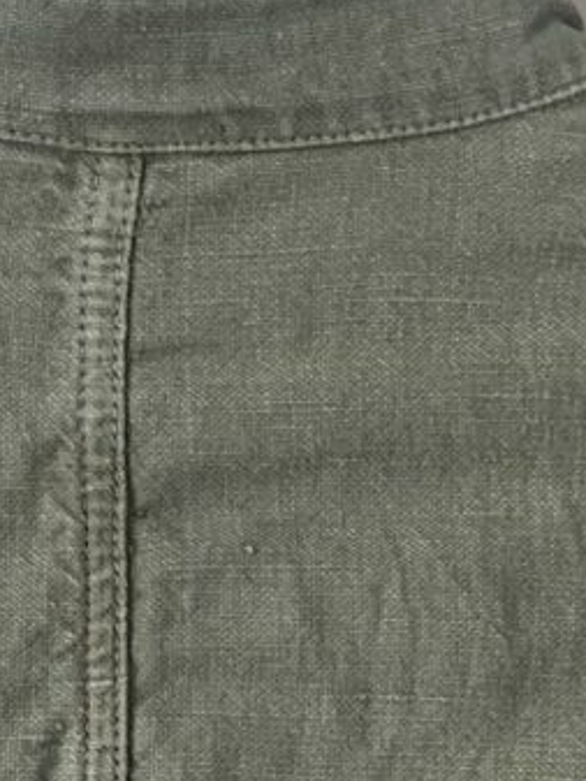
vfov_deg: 11.7
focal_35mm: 158
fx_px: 3564
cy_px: 1326
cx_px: 202
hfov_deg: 9.4
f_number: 1.8
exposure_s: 1/102
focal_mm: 4.25
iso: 100
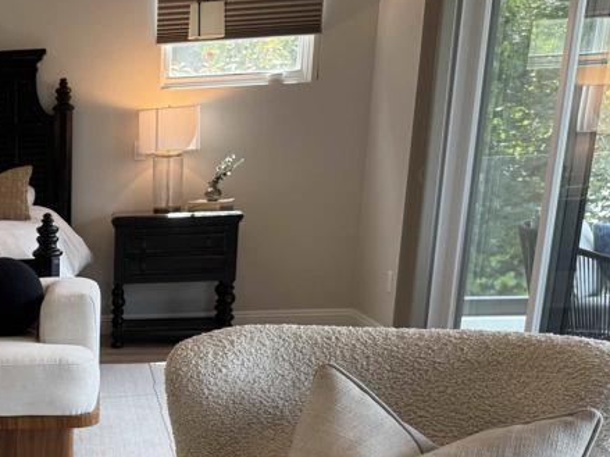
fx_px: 987
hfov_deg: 30.6
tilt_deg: -19.0
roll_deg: +2.5
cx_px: -65
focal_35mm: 56
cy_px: 492
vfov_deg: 24.5
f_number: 1.78
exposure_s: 1/120
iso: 80
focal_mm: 6.76
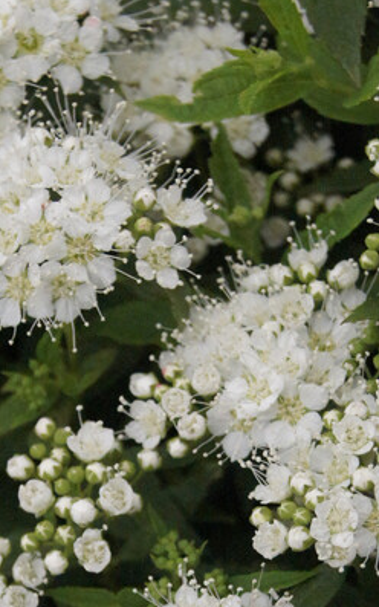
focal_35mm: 177
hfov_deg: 7.4
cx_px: 131
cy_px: 497
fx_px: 2931
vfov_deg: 11.8
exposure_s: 1/400
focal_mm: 45
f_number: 5.6
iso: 3200
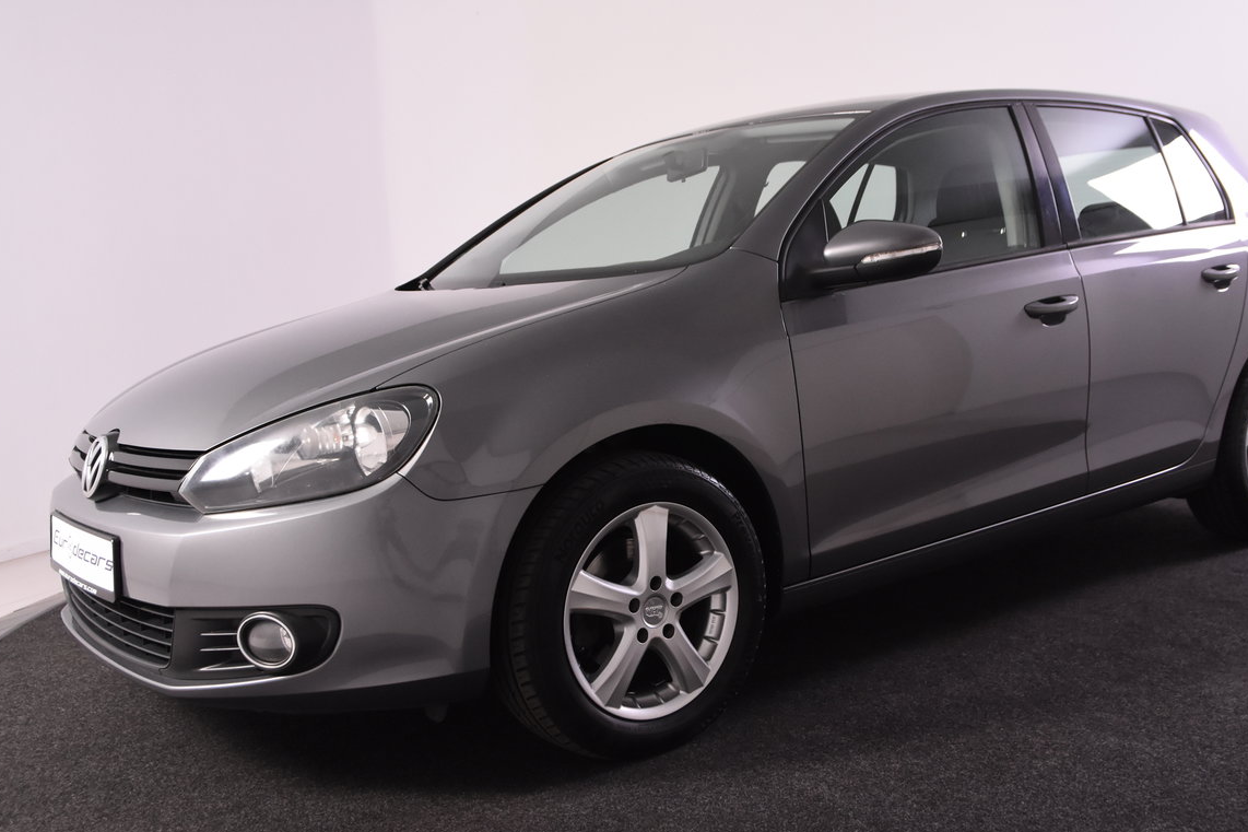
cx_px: 666
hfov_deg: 51.9
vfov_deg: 35.9
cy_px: 413
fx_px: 1282
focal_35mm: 37
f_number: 4.5
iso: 1600
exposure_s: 1/80
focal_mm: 22
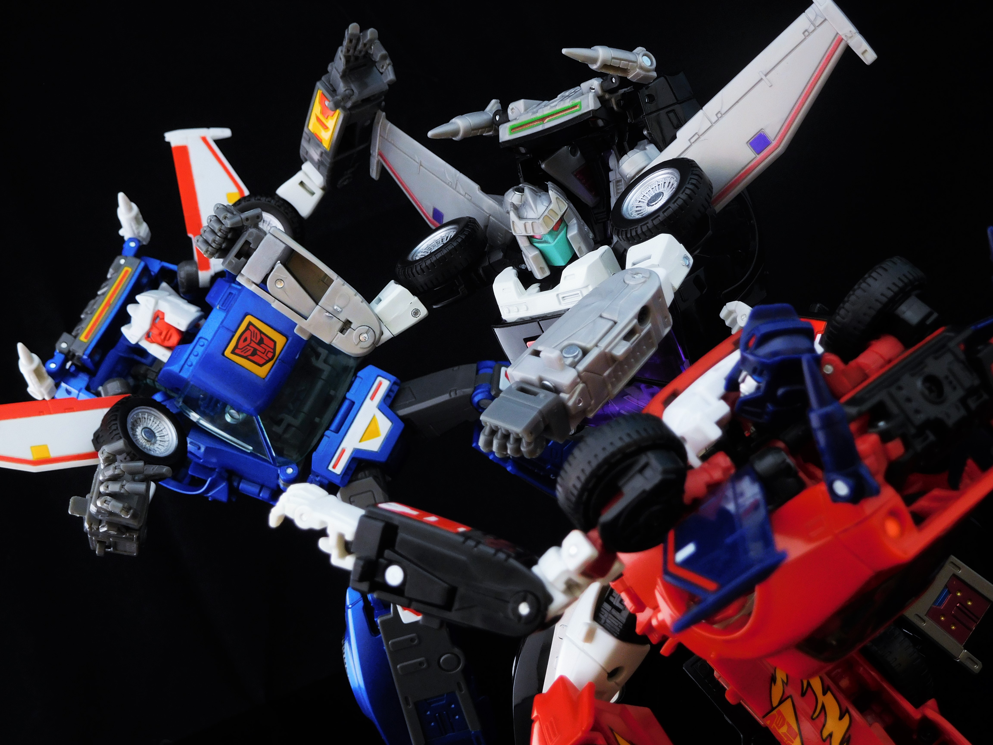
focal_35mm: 62
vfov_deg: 23.7
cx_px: 496
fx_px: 1779
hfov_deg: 31.2
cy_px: 372
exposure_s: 1/1.6
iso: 200
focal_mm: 11.1
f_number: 4.4
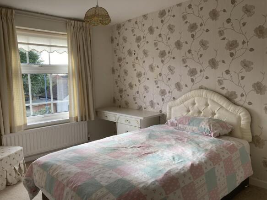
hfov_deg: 63.5
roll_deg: +0.8
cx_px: 134
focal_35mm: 28
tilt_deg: -5.3
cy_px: 100
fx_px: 216
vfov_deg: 49.7
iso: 20
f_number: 1.8
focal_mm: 3.99
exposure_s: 1/126
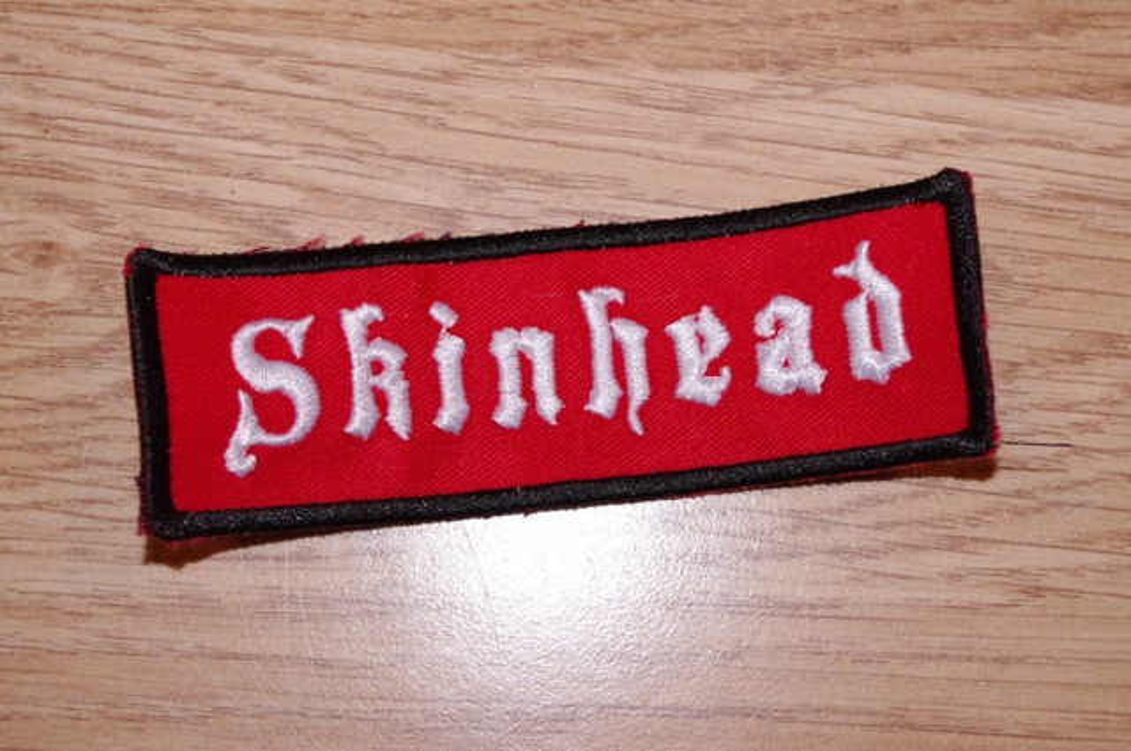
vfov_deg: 21.2
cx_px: 566
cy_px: 376
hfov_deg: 31.5
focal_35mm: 64
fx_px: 2008
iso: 1600
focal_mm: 42.5
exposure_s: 1/30
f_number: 8
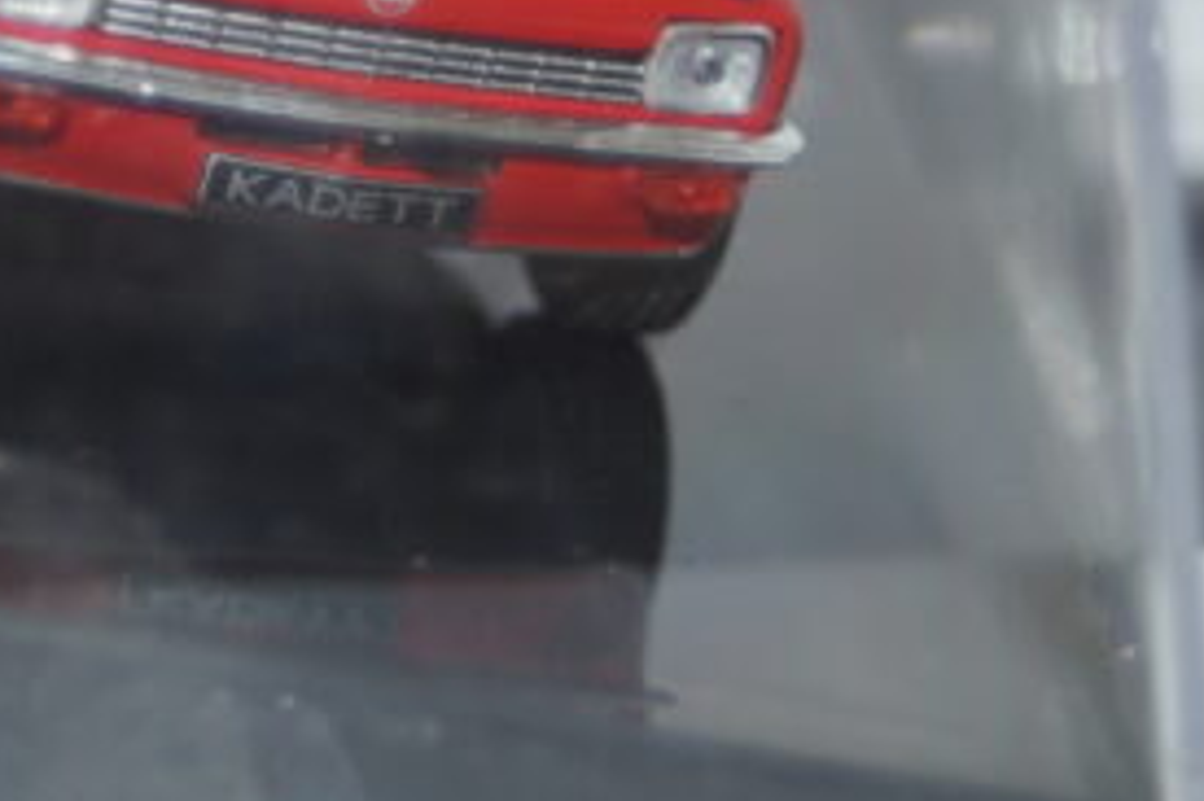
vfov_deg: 6.0
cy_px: -57
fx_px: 7654
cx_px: 346
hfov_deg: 9.0
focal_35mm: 229
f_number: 5.6
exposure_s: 1/60
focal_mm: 70
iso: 250
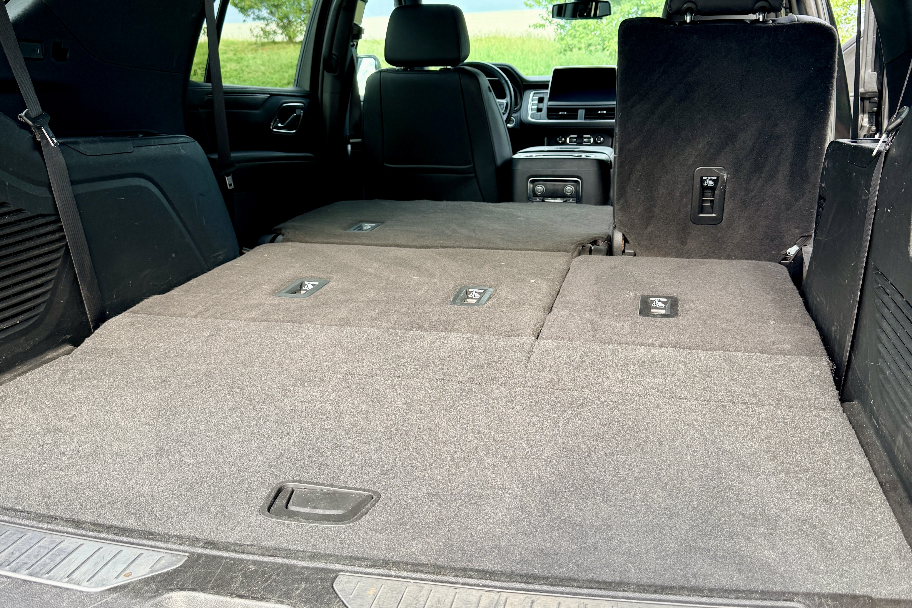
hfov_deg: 55.8
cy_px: 274
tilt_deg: -10.9
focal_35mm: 34
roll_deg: +0.7
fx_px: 861
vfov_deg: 38.8
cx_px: 459
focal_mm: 6.76
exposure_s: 1/169
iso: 64
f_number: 1.78
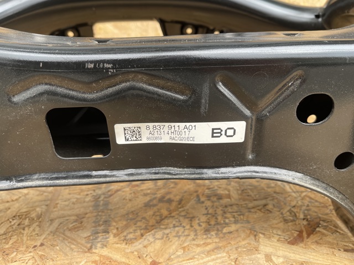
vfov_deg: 54.8
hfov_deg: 69.4
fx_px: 255
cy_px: 132
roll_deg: +2.8
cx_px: 177
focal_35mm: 25
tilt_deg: -27.6
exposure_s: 1/162
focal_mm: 5.1
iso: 32
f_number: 1.6
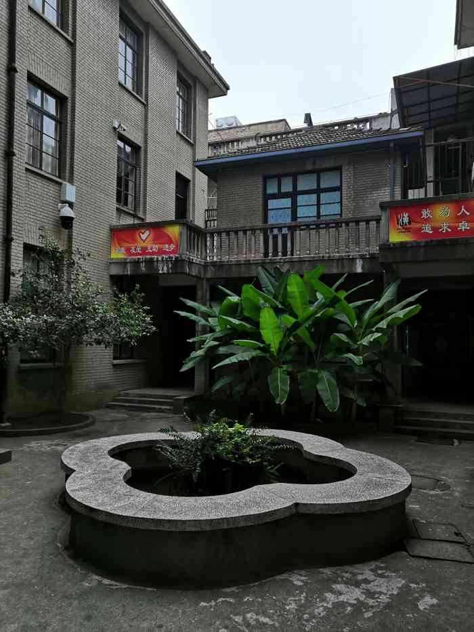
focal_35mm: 27
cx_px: 237
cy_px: 316
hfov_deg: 51.4
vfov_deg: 65.3
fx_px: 493
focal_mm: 3.95
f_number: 1.8
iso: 50
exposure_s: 1/147
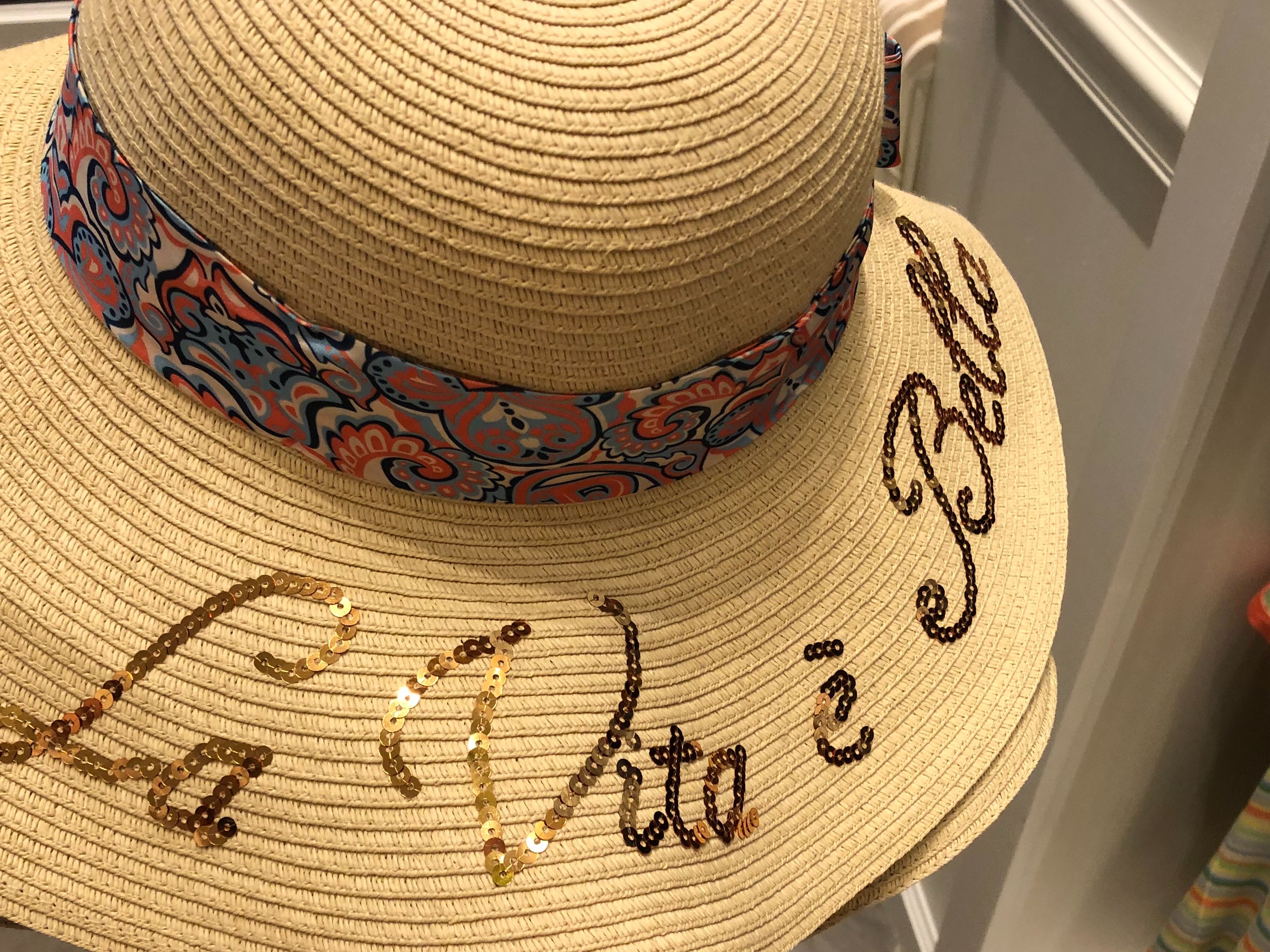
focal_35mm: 36
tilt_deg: -45.8
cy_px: 586
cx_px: 631
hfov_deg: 51.4
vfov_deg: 39.4
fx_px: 1321
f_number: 1.8
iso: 40
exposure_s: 1/17
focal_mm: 3.99
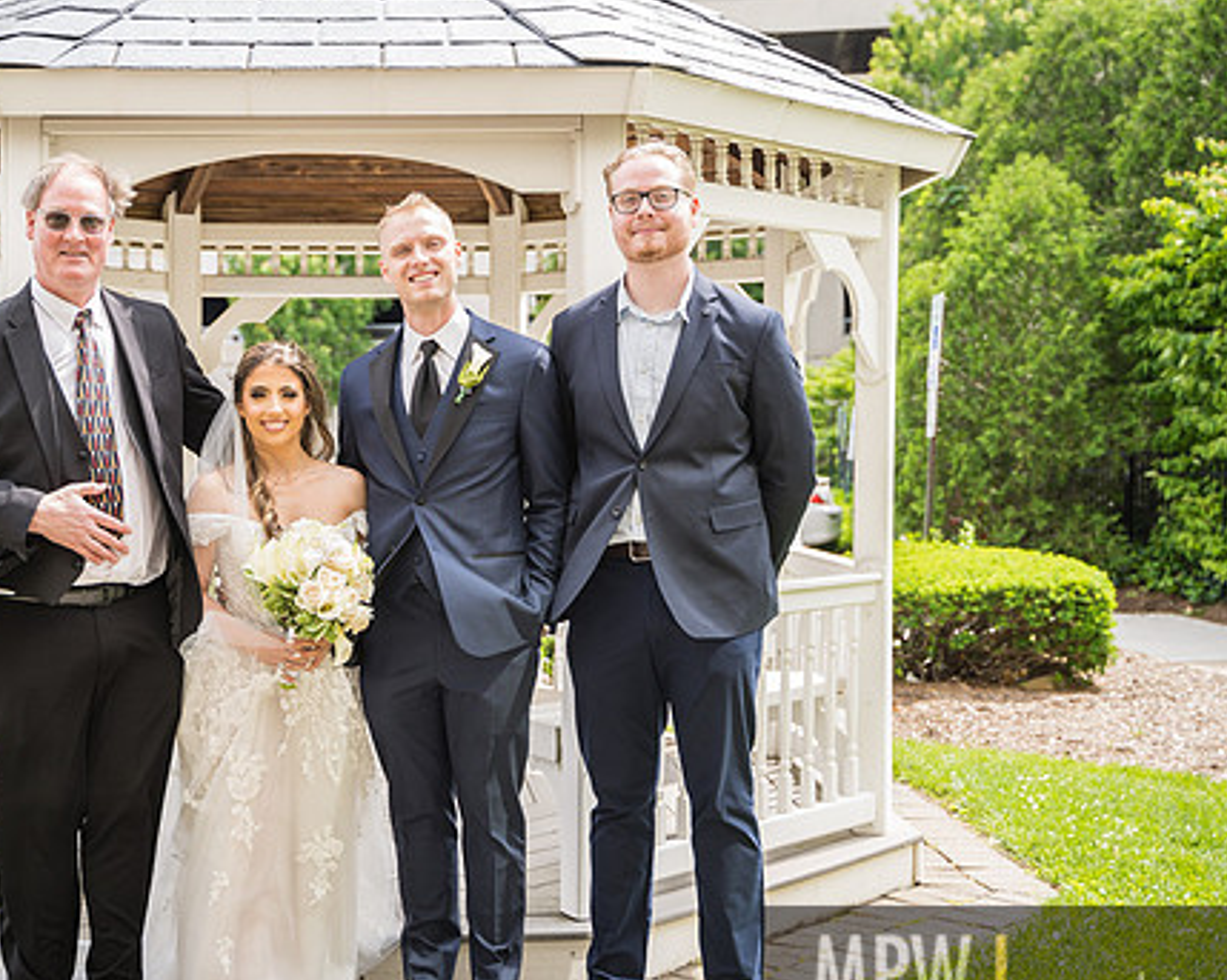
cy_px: 533
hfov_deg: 35.8
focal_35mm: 52
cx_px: 443
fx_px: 1888
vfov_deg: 29.1
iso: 100
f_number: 2.8
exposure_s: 1/320
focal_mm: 41
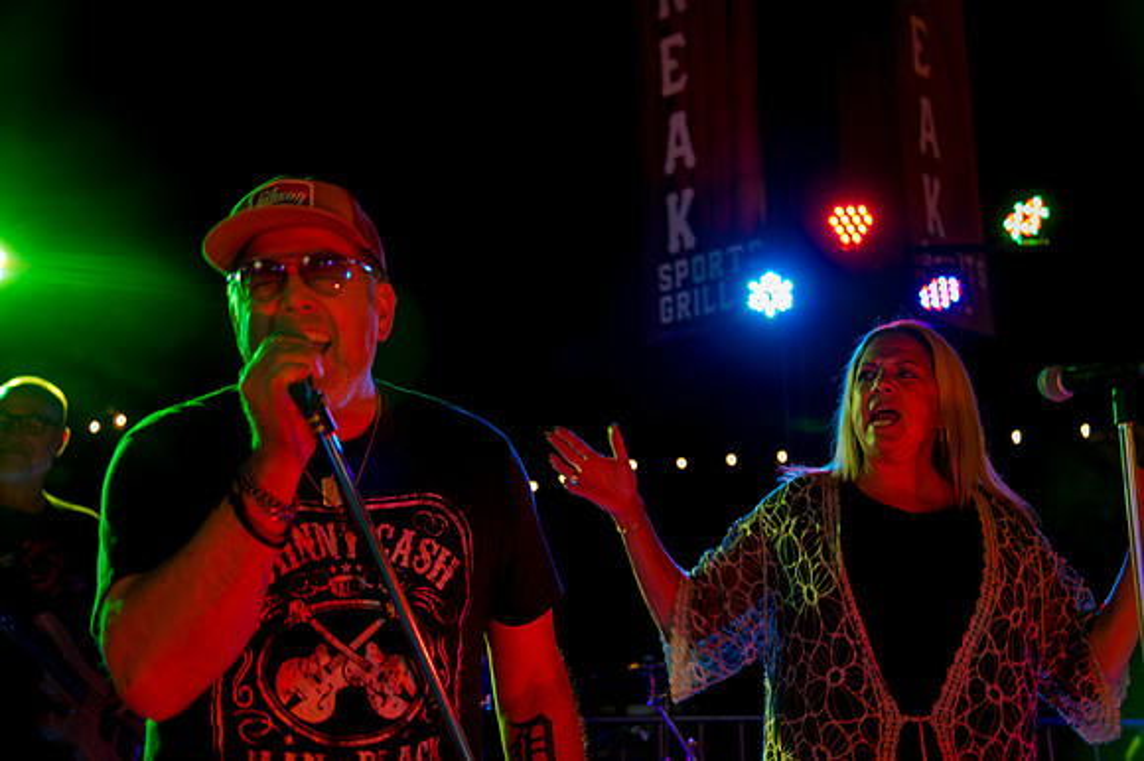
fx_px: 1524
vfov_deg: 28.0
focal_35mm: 48
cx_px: 572
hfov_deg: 41.1
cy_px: 380
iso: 2500
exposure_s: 1/50
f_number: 4
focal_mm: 48
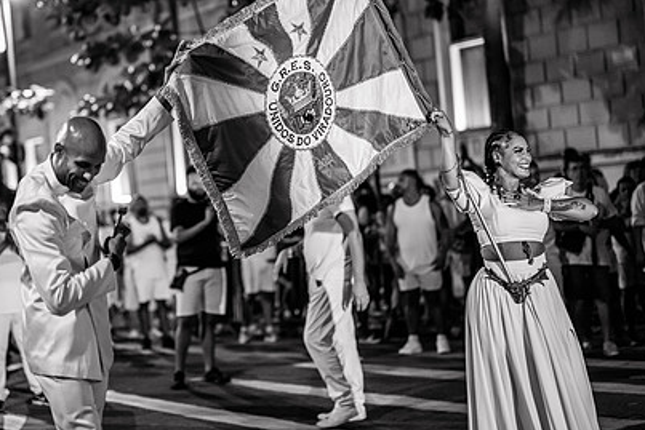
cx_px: 235
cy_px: 180
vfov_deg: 18.9
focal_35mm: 72
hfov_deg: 27.9
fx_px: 1290
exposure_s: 1/250
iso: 2000
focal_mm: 50
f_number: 1.3
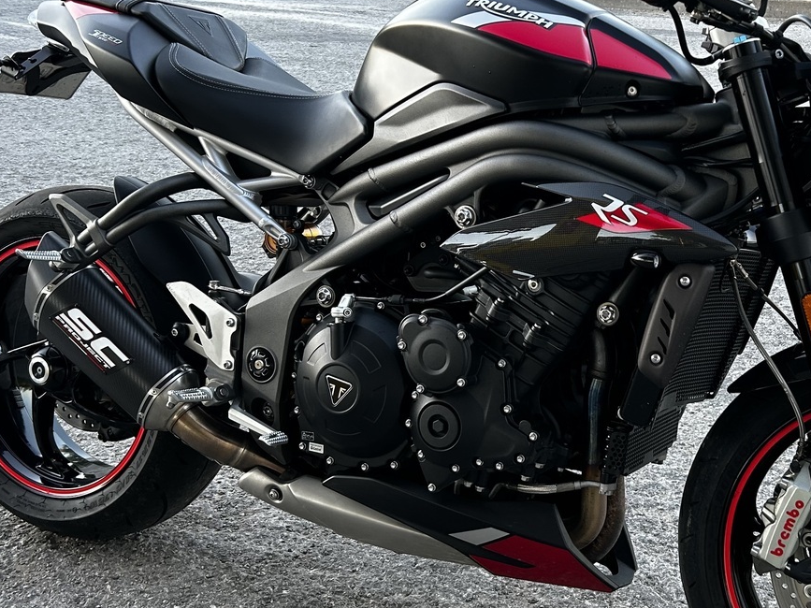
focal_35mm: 48
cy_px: 293
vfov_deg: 30.3
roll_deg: +0.0
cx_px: 588
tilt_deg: -19.8
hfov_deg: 38.8
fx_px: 1124
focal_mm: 5.7
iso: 80
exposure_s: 1/121
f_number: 1.5
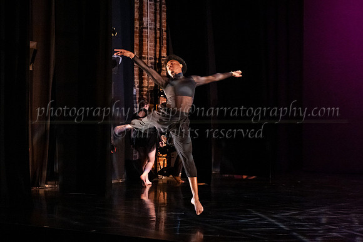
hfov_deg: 27.4
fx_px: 746
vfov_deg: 18.4
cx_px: 168
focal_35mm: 74
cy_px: 104
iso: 6400
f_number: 4
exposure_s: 1/160
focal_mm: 65
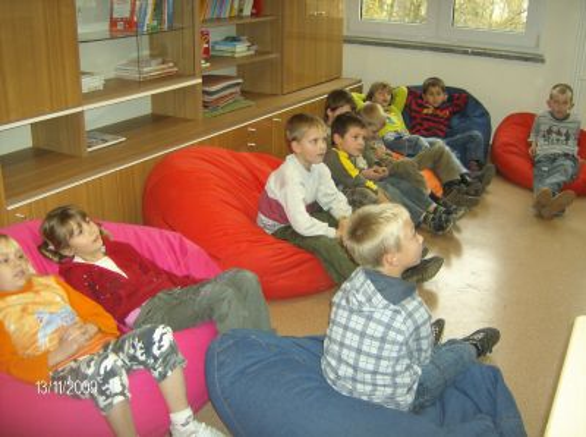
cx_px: 293
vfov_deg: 39.5
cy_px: 218
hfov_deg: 51.5
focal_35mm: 36
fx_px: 608
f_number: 2.8
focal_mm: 6
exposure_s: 1/60
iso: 200
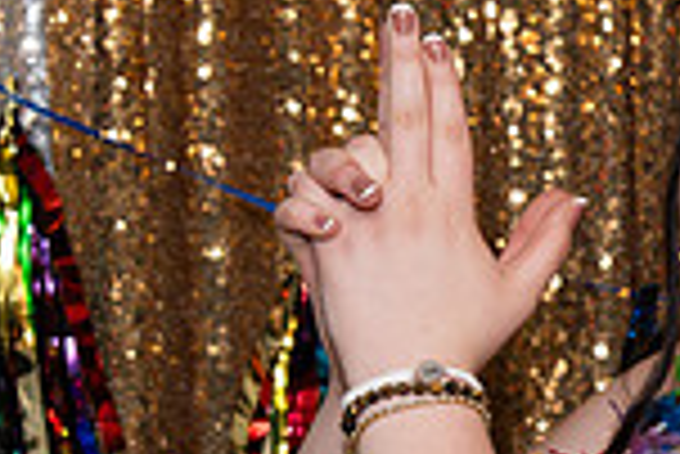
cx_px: 1139
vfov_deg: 7.4
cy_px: 470
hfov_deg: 10.6
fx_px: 3479
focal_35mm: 184
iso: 400
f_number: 4
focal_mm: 48
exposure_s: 1/250
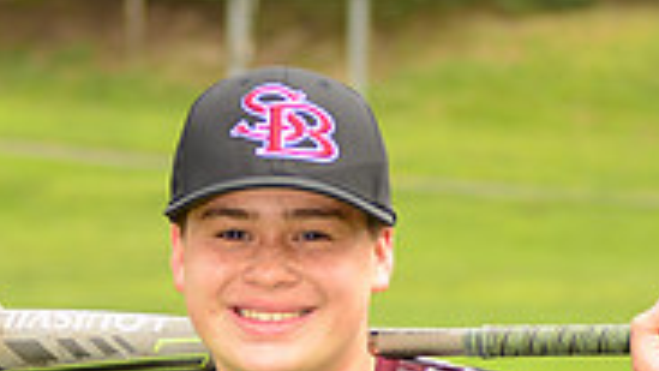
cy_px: 488
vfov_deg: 4.5
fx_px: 4649
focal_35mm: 266
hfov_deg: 8.1
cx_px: 425
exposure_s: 1/250
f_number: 5
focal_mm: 80
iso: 100
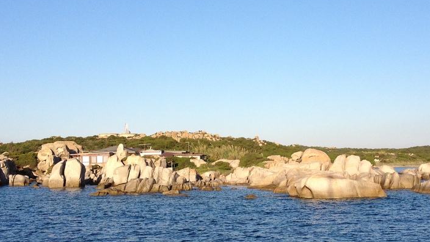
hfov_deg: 32.3
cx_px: 249
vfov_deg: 18.5
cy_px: 159
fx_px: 741
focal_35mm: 65
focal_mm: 4.28
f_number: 2.4
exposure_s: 1/1453
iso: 64
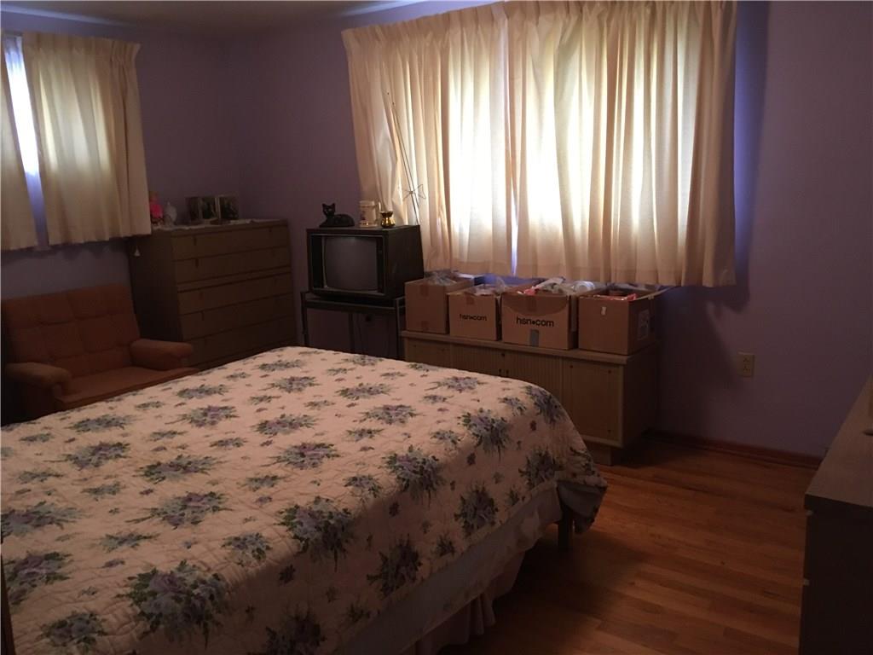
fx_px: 731
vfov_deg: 48.2
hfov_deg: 61.7
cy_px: 328
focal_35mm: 29
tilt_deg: -13.7
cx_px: 436
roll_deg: +2.7
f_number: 2.2
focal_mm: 4.15
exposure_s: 1/17
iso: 200
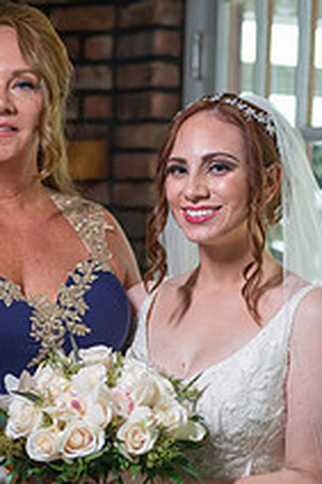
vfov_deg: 19.0
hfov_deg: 12.9
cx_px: 106
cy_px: 422
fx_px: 1424
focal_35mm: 106
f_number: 2.5
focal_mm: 50
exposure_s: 1/320
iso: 1000
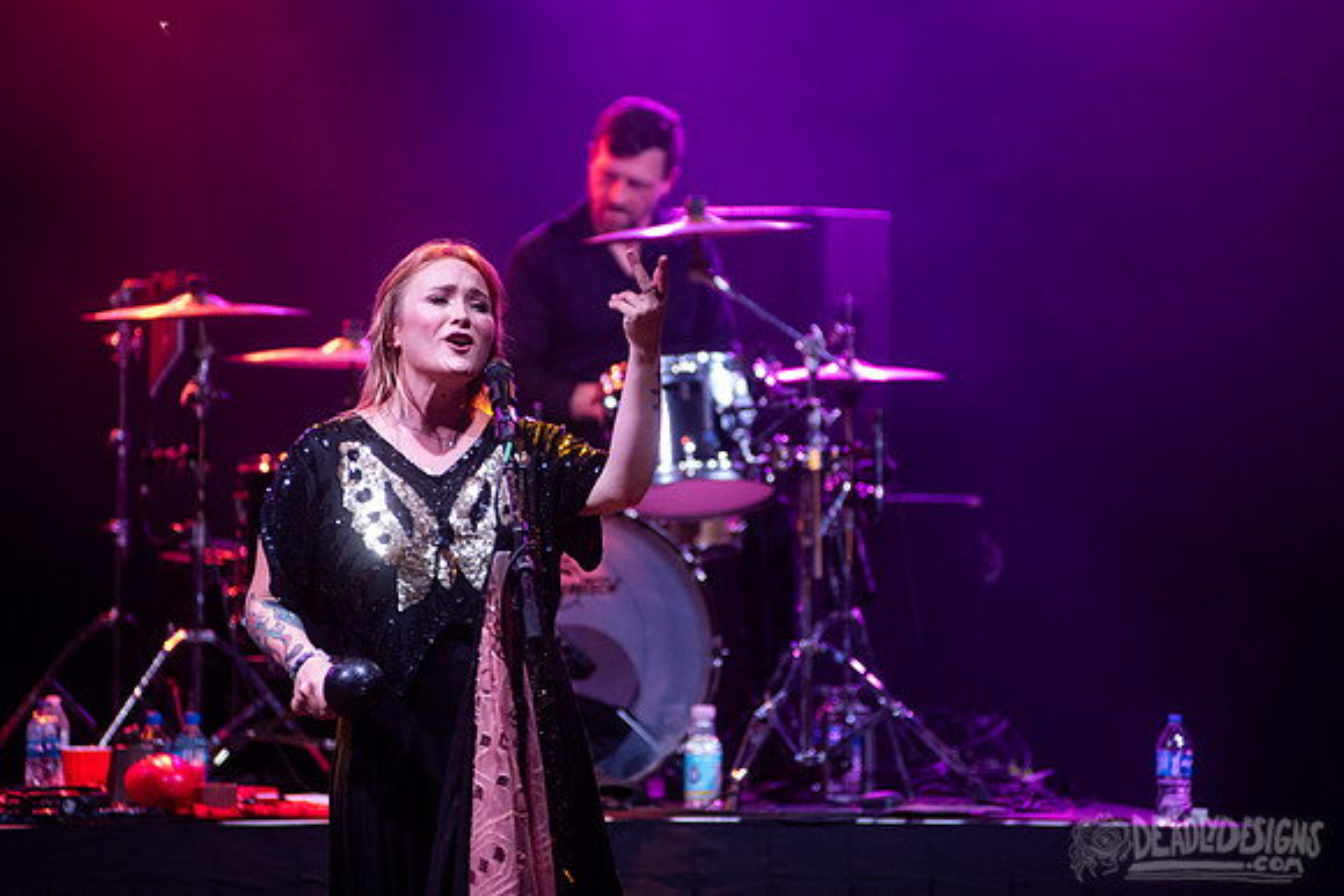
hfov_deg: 8.6
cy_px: 363
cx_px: 672
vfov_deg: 5.8
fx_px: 8891
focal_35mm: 238
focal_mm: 200
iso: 2500
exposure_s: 1/250
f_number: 3.2
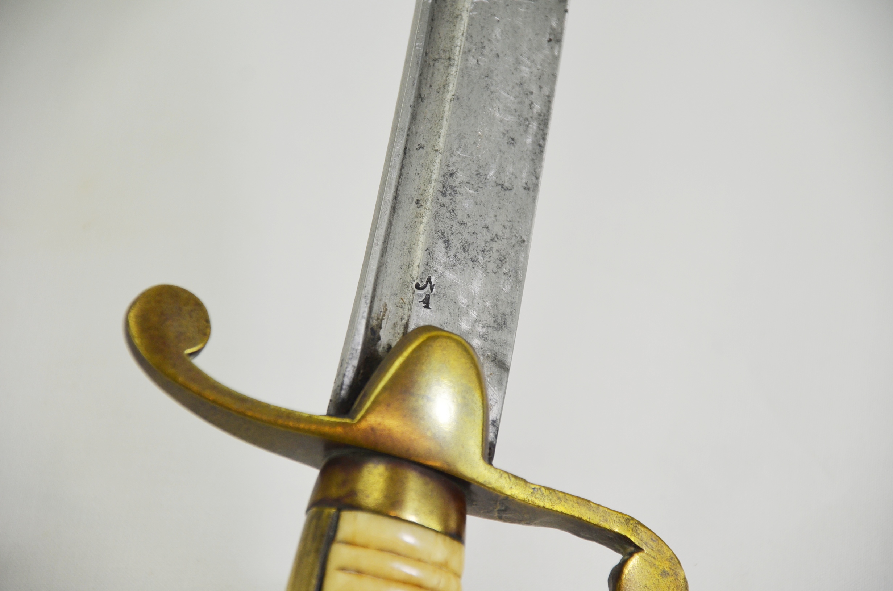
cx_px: 446
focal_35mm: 202
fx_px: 5013
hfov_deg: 10.2
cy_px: 296
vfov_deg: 6.8
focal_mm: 135
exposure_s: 1/320
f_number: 5.6
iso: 400
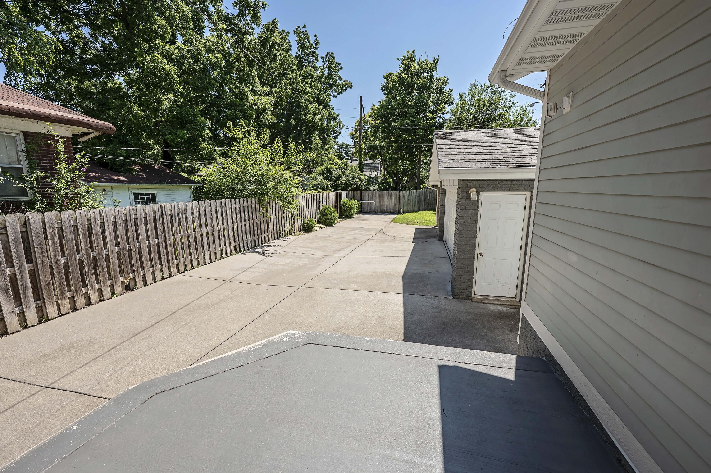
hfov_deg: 100.4
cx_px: 356
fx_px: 296
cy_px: 236
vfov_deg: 77.2
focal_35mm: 15
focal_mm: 15
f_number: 5
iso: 200
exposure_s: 1/1250
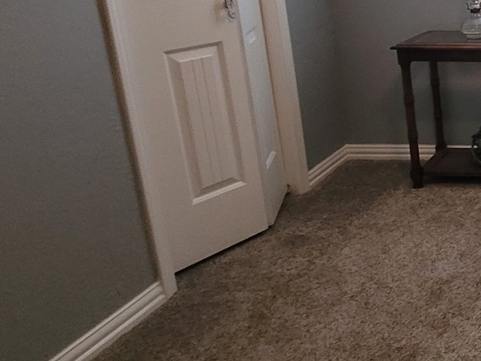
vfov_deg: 33.4
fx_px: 584
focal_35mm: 42
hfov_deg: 31.6
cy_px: 73
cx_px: 657
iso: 500
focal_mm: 2.2
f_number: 2.2
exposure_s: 1/30
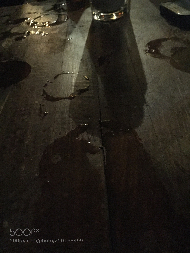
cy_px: 126
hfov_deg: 48.2
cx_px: 95
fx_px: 212
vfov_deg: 61.7
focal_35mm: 29
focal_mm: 4.15
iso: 2000
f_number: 2.2
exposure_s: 1/17
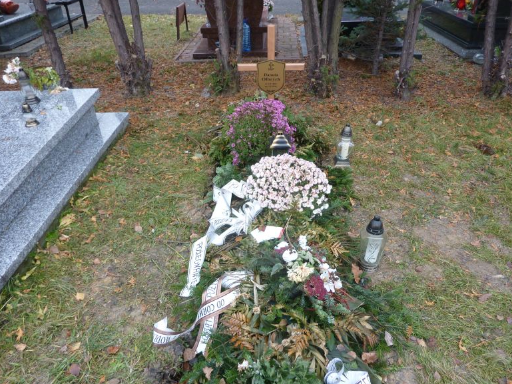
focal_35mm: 26
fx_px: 385
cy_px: 195
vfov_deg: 53.1
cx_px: 254
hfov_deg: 67.3
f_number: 3.3
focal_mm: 4.1
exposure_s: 1/40
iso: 80
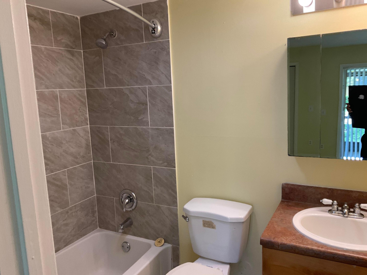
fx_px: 307
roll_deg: +1.9
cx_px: 184
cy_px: 138
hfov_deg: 61.7
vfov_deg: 48.2
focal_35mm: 29
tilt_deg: -6.9
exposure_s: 1/60
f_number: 1.8
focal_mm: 3
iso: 80
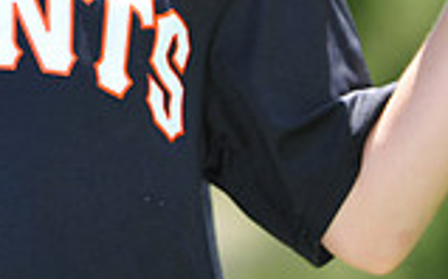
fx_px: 9074
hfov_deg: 2.8
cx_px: 14
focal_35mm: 744
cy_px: -242
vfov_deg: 1.8
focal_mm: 200
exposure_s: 1/400
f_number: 4.5
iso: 200
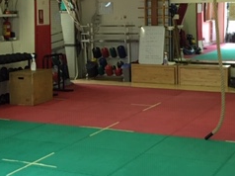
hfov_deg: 25.0
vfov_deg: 18.7
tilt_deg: -1.8
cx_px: 100
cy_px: 41
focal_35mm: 78
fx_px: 529
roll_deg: +1.9
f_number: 2.2
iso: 80
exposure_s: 1/17
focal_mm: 4.15
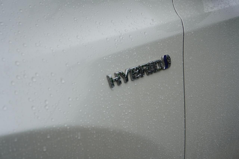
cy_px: 80
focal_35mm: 45
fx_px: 299
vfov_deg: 29.9
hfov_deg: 43.6
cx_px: 120
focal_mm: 30
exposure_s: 1/80
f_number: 7.1
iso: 100
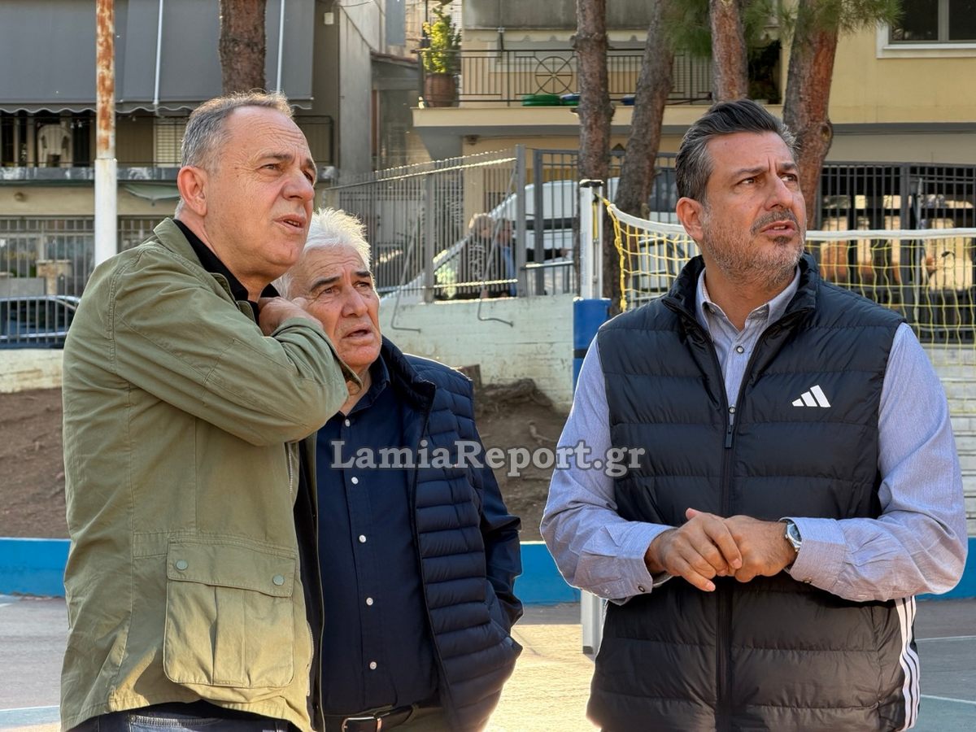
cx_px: 488
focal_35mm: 100
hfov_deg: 19.6
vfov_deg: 14.8
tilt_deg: +1.6
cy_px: 366
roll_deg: +0.2
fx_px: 2820
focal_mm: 16.89
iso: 50
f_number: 2.8
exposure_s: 1/121
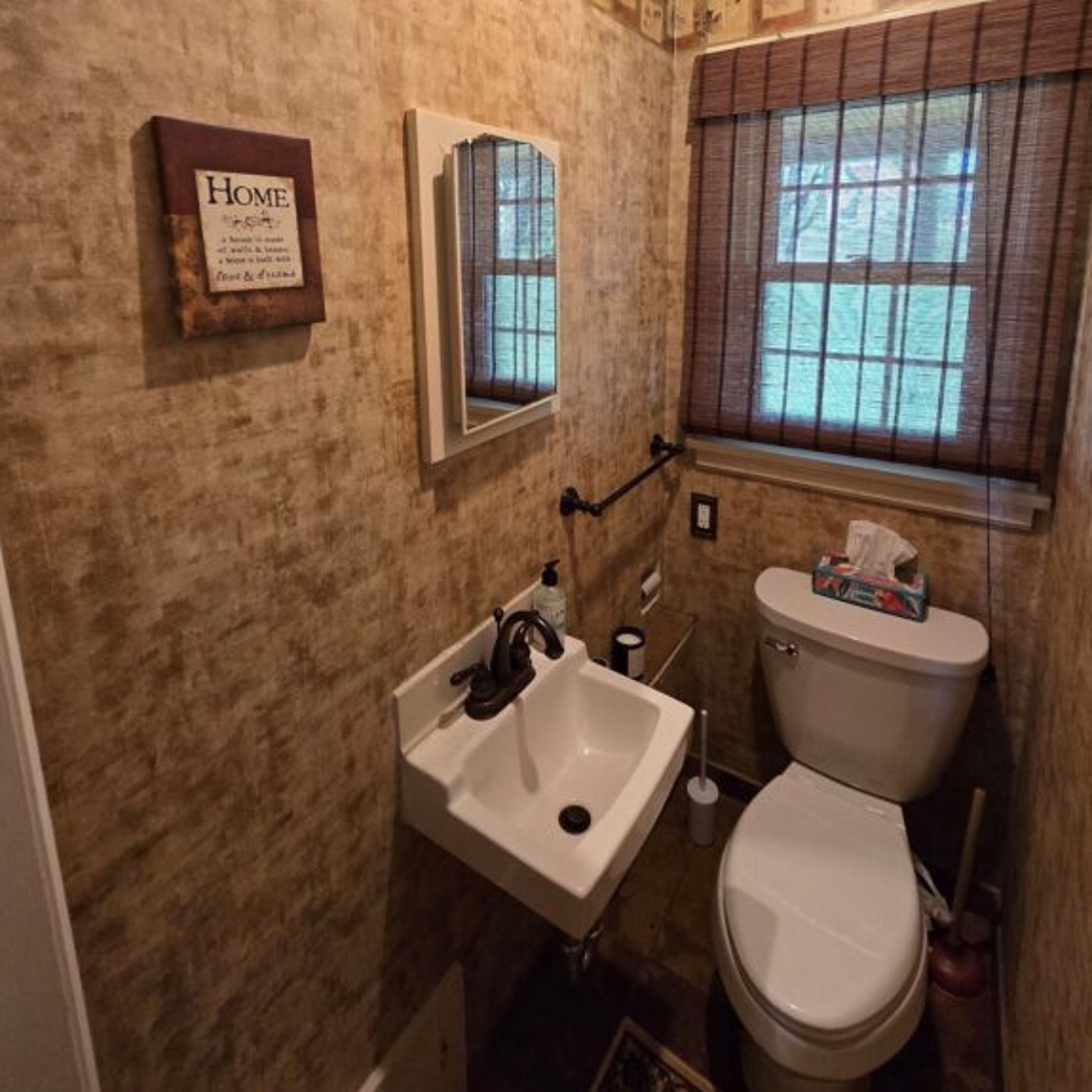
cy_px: 351
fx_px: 571
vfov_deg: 84.0
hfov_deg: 87.4
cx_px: 553
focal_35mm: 16
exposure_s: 1/60
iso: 250
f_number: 2.2
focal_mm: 2.2
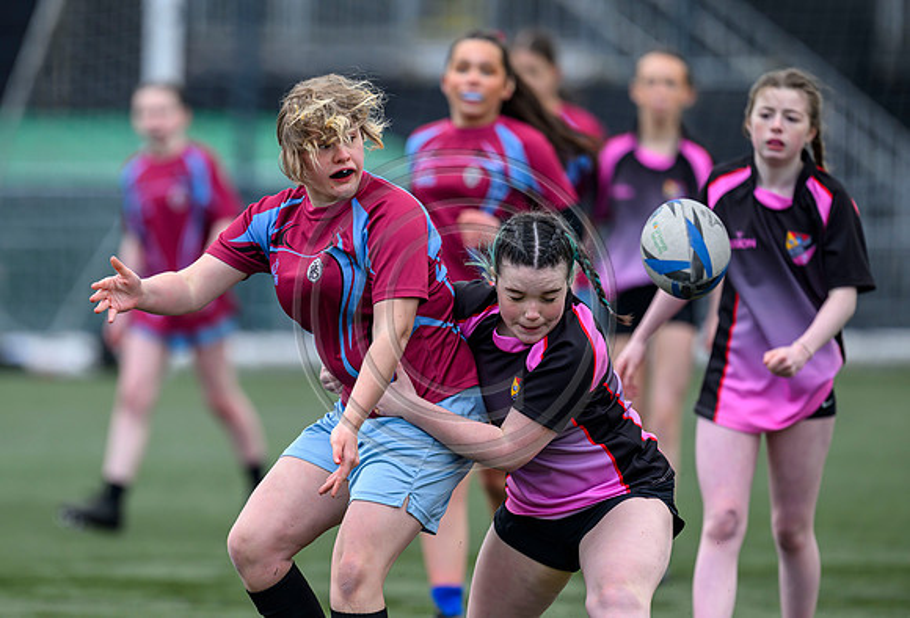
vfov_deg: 3.0
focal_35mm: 470
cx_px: 386
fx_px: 11956
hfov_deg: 4.4
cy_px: 307
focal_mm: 400
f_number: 3.5
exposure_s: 1/1600
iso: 640
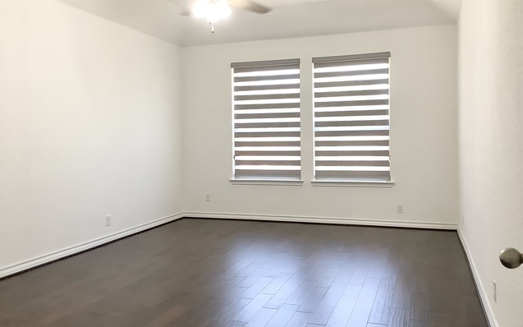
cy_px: 143
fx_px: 470
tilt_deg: -0.3
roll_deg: -0.1
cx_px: 262
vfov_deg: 38.3
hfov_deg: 58.1
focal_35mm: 33
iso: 80
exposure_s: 1/60
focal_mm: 3.3
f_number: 2.4
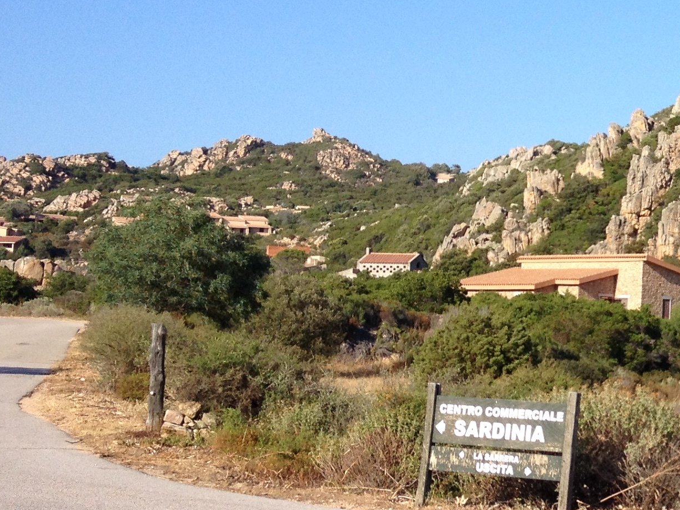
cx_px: 891
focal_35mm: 93
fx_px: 1827
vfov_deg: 15.9
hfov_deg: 19.4
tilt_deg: +3.2
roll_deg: -1.3
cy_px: 198
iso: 50
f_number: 2.4
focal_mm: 4.28
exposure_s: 1/1381
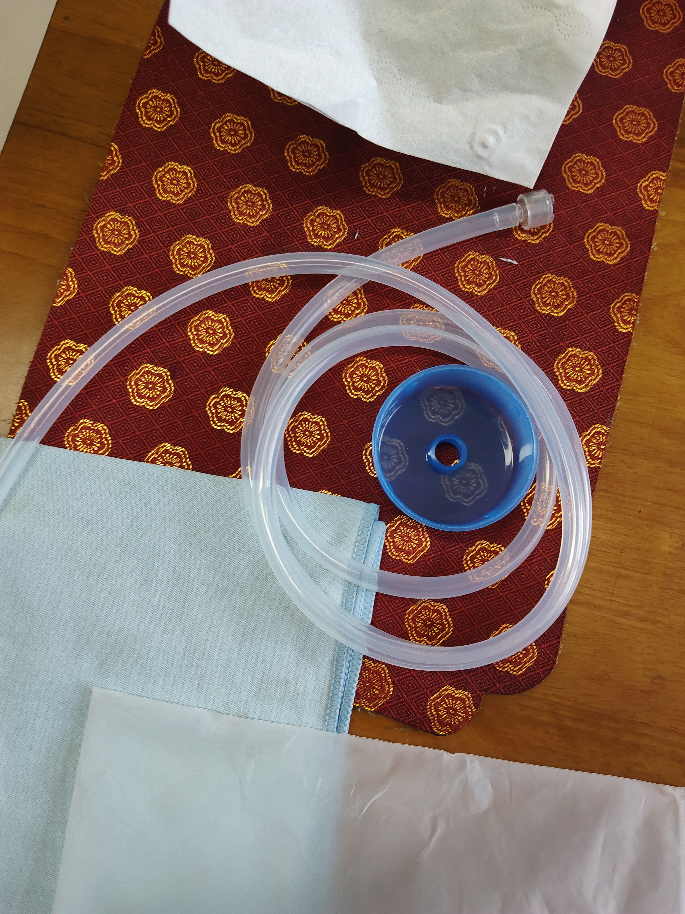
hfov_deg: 53.1
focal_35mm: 26
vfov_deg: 67.3
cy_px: 457
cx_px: 342
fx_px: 686
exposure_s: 1/100
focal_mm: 4.82
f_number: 1.88
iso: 543
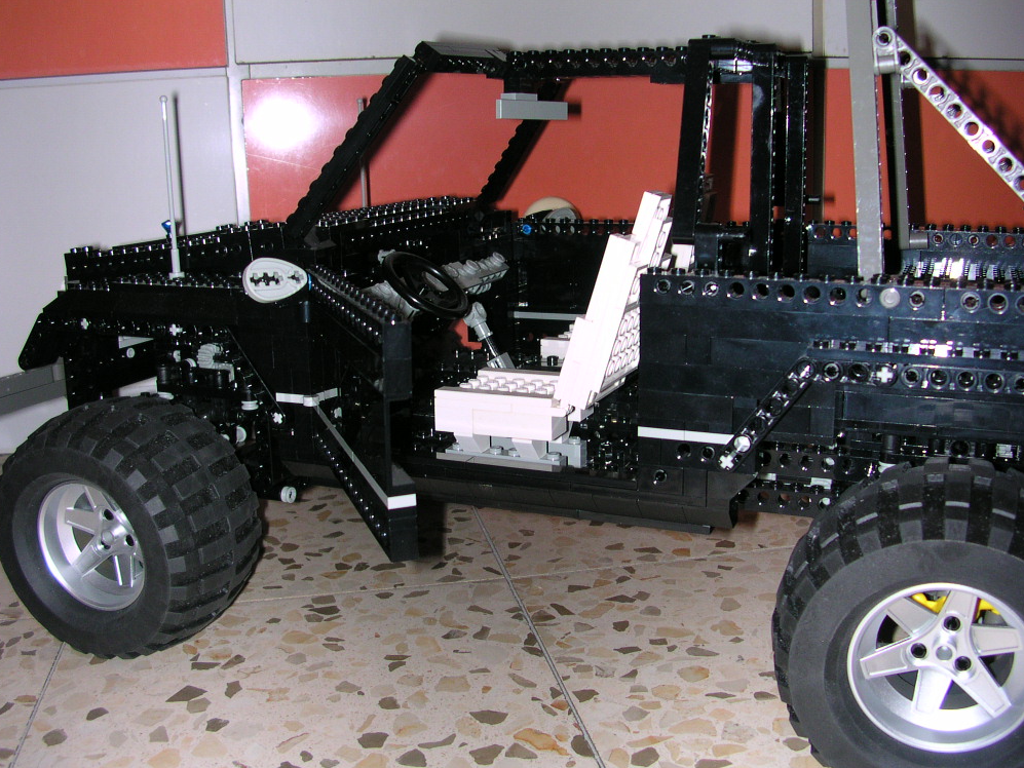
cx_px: 510
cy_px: 391
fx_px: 1124
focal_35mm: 38
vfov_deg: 37.7
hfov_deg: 49.0
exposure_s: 1/60
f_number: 2.7
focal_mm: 5.6
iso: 100
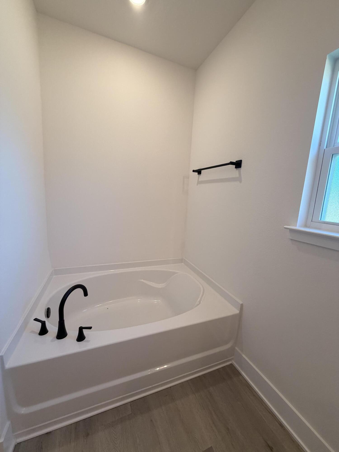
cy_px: 226
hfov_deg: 85.7
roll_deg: -2.7
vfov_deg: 102.1
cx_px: 170
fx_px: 183
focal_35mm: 14
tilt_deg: -8.7
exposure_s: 1/120
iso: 125
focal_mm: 2.22
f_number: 2.2
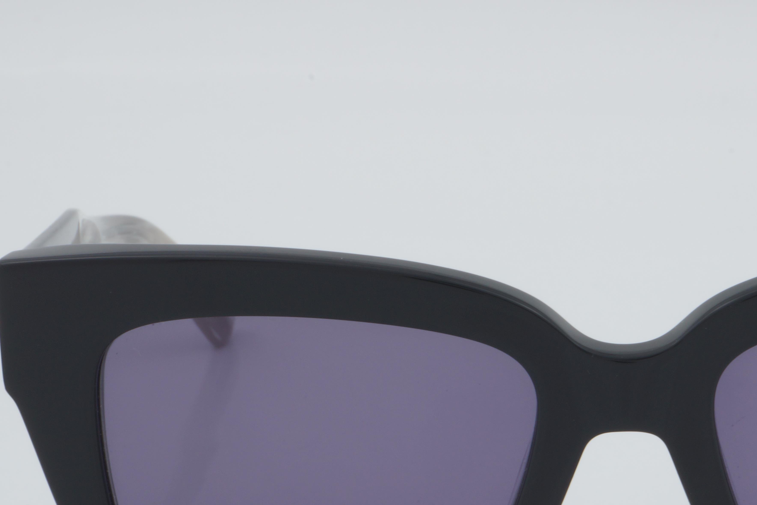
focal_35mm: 140
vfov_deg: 9.8
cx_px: 621
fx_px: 2940
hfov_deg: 14.6
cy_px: 404
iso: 100
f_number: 32
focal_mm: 55
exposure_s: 1/4
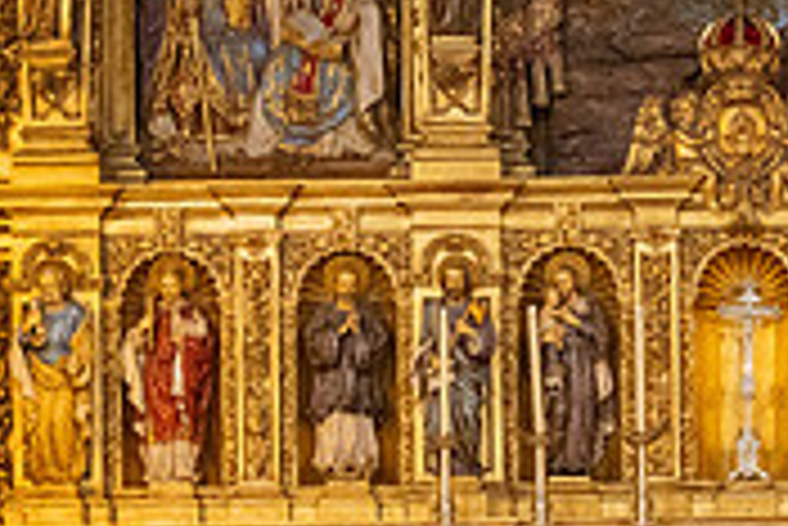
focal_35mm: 199
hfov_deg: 10.3
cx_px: 684
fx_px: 4359
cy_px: 771
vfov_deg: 6.8
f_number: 3.5
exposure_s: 1/200
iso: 2000
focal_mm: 60
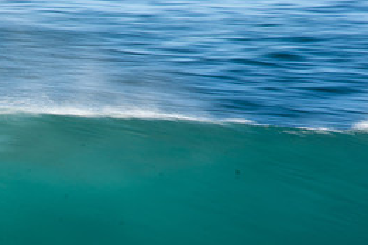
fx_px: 17049
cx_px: 11
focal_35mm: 1668
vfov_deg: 0.8
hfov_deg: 1.2
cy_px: 261
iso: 100
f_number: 20
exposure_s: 1/25
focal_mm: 500
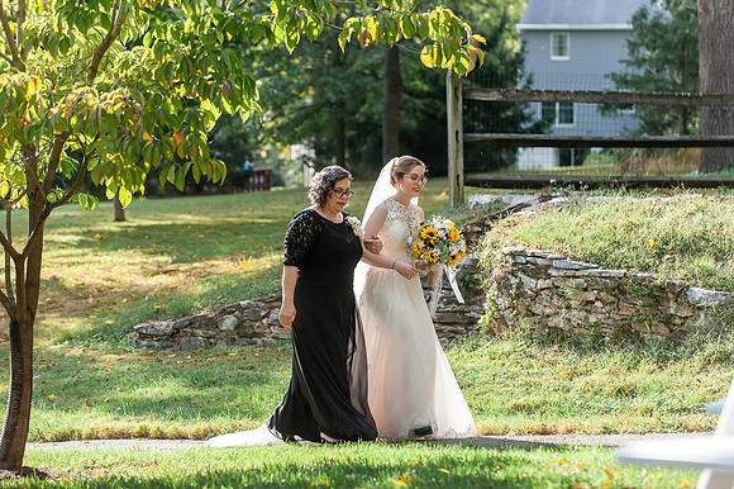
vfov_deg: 13.9
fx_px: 1997
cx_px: 367
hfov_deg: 20.8
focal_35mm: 98
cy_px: 244
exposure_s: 1/1000
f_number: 4
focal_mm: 98
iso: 640
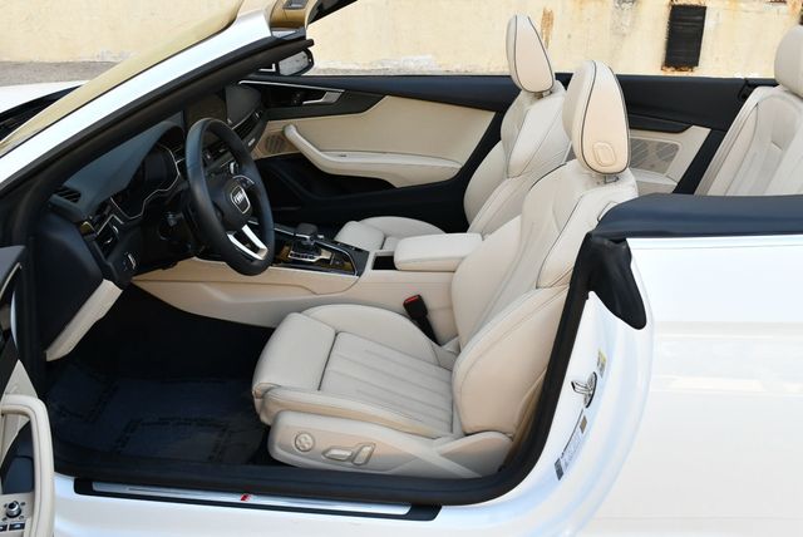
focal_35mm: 36
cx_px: 402
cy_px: 268
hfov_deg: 53.1
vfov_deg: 36.9
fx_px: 804
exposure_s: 1/250
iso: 400
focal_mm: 18
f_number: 5.6
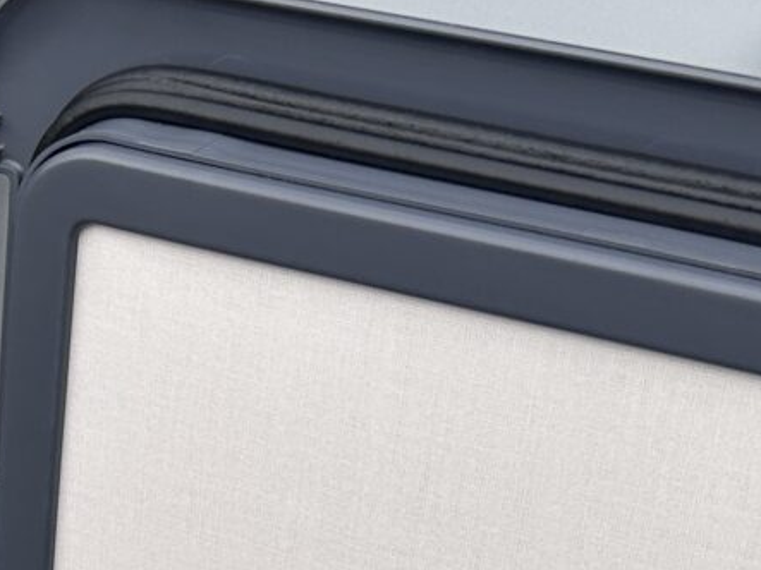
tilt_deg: -29.9
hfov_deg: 16.9
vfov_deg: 12.9
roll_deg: +0.8
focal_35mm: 111
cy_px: 737
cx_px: -158
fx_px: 2440
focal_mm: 6.86
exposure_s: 1/791
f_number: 1.78
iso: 80
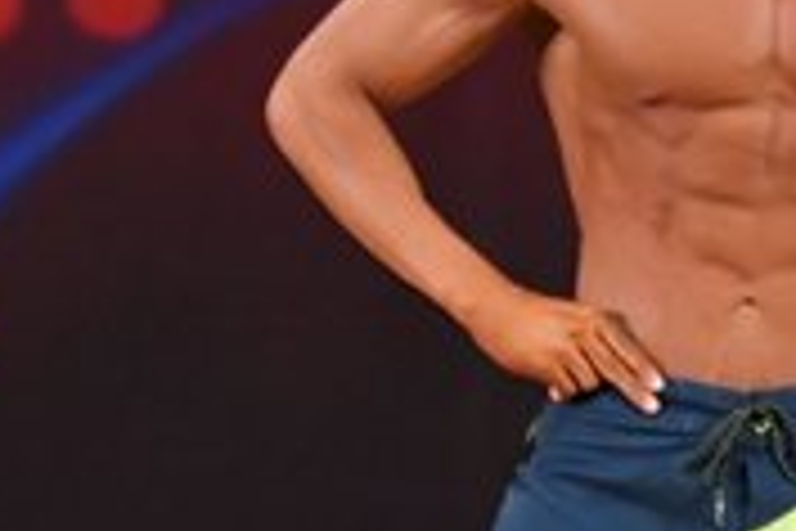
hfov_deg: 2.1
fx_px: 21778
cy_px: 558
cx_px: 600
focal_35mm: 985
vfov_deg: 1.4
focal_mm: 150
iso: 3200
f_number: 5.6
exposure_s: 1/400
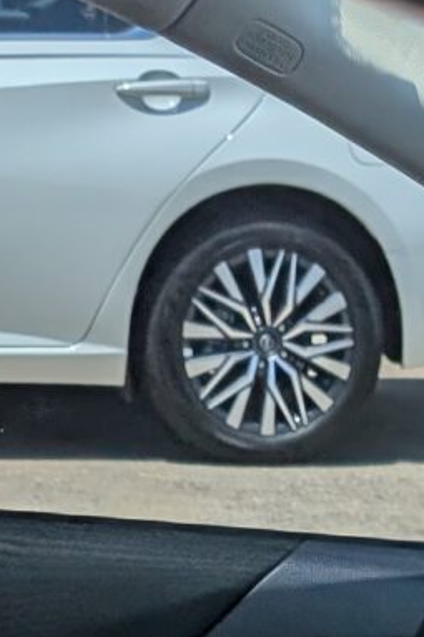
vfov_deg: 10.4
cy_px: 1607
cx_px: 502
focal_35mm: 167
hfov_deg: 8.1
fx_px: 2953
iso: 18
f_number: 1.68
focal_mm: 6.9
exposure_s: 1/380
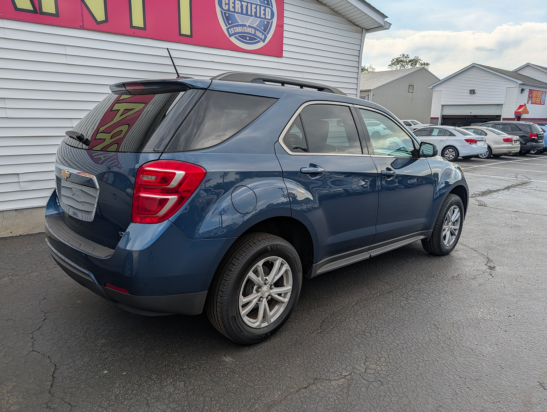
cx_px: 274
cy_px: 206
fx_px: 380
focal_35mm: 24
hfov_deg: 71.5
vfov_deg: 56.9
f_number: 1.68
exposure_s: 1/1195
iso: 18
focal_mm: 6.9
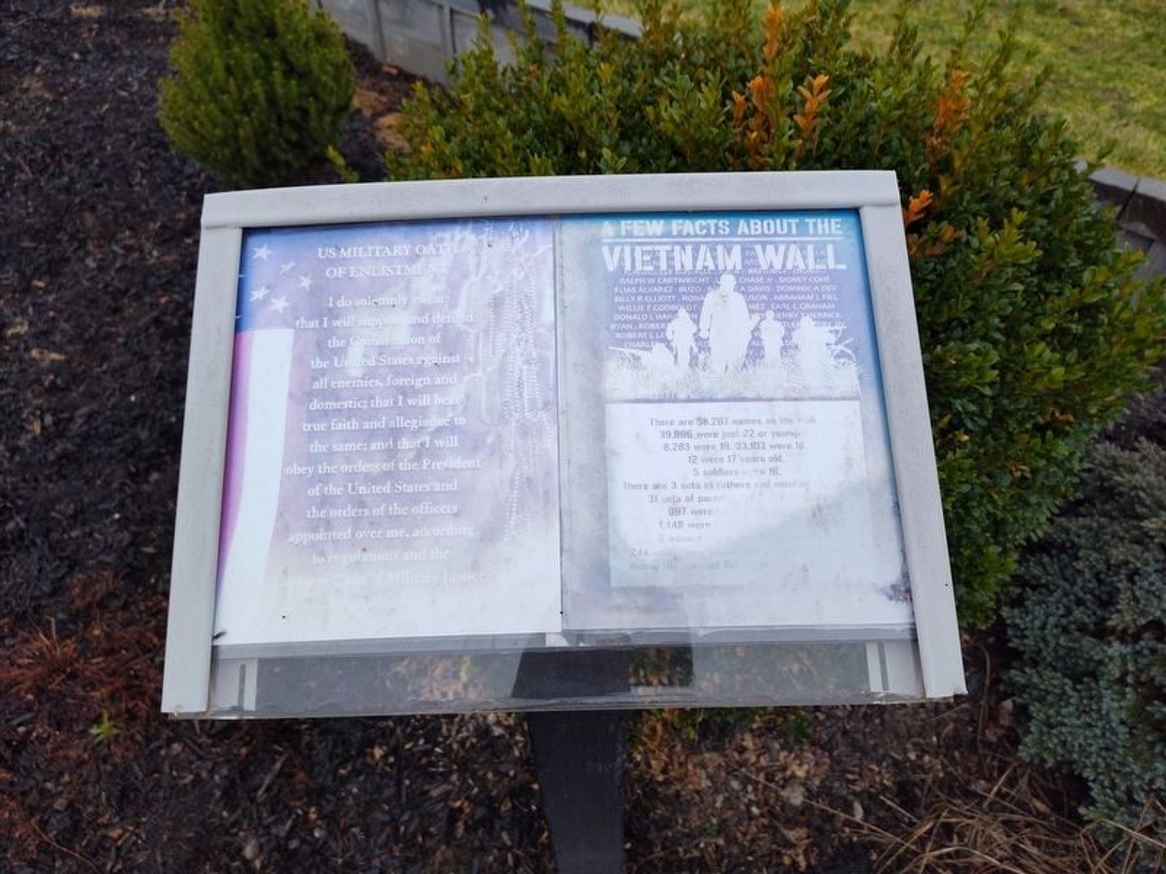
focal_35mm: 23
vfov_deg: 58.9
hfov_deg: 73.9
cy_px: 437
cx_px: 583
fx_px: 775
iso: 125
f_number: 1.8
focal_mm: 5.56
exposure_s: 1/200
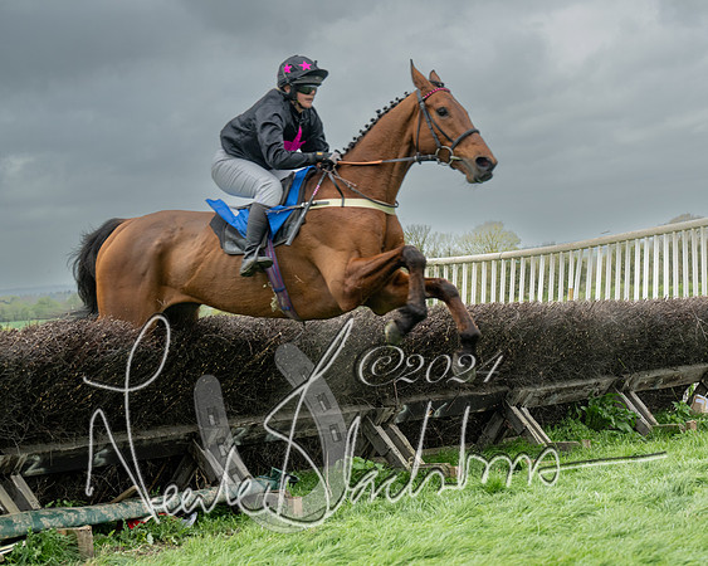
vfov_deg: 16.3
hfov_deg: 20.2
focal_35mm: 94
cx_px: 497
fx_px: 1979
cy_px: 332
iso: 400
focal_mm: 70
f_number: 5
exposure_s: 1/1000
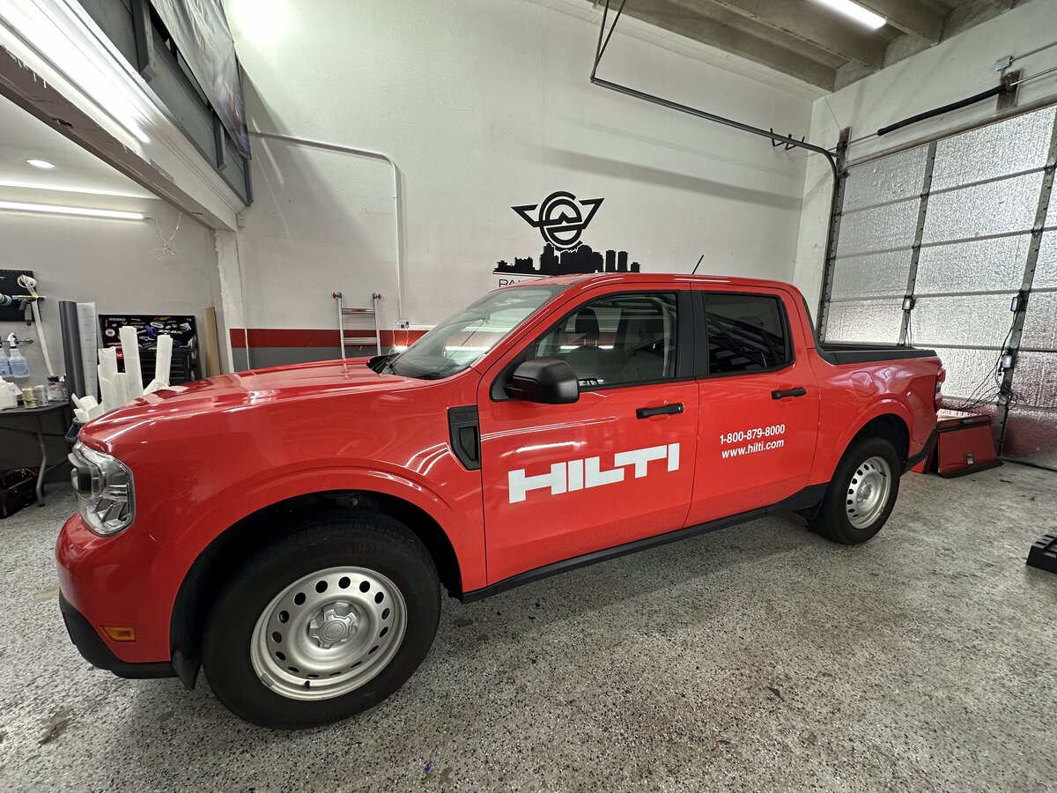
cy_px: 396
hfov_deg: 102.1
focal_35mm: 14
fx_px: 427
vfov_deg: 85.7
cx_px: 528
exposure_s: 1/120
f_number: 2.2
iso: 160
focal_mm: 2.22
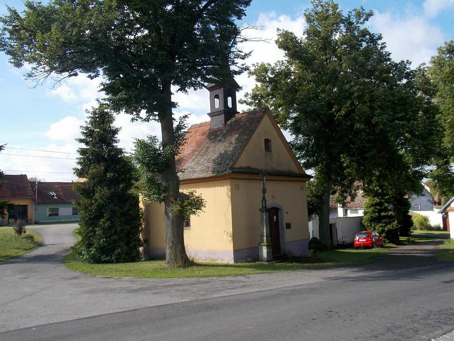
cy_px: 170
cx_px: 227
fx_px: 393
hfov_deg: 60.0
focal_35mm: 30
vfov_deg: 46.8
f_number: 3.3
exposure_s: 1/500
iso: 80
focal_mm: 5.3
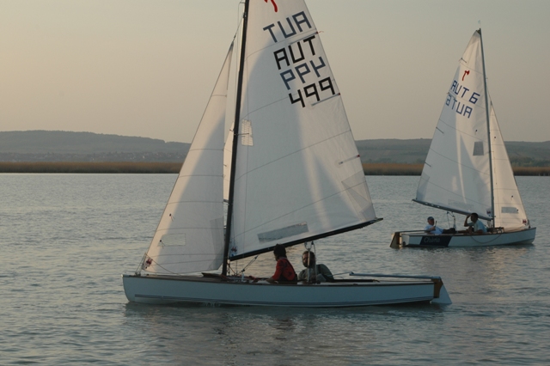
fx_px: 1603
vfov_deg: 13.0
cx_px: 275
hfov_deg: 19.5
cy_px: 183
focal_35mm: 105
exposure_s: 1/320
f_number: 9
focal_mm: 70
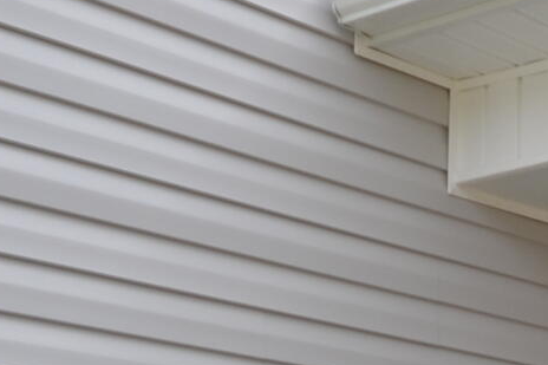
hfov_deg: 17.2
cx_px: 983
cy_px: 644
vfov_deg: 12.9
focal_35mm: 97
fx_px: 1476
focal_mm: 10
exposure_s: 1/160
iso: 100
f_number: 6.3
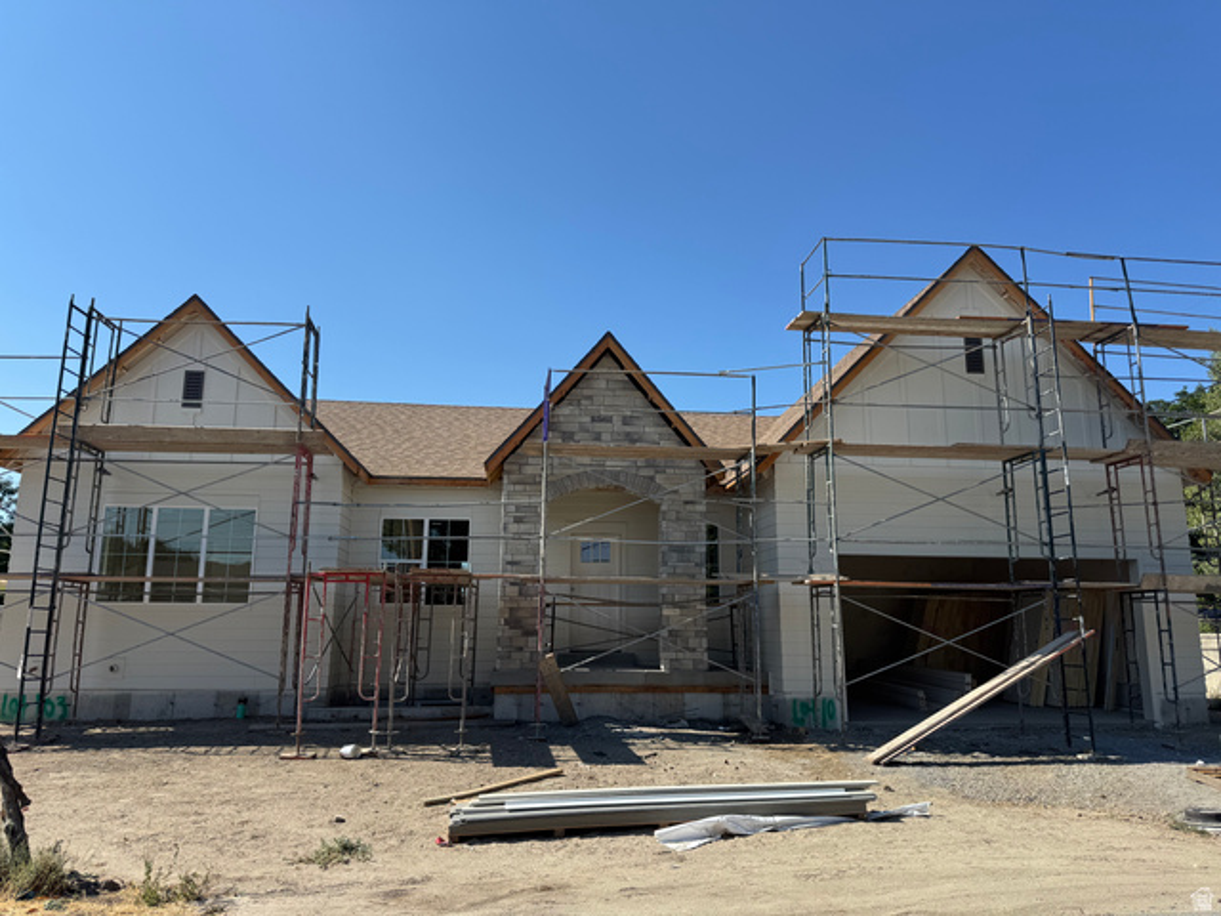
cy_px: 458
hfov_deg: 71.6
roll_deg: -0.9
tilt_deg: +9.7
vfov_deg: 56.8
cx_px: 610
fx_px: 847
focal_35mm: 24
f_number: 1.78
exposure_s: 1/4310
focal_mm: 6.76
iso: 80
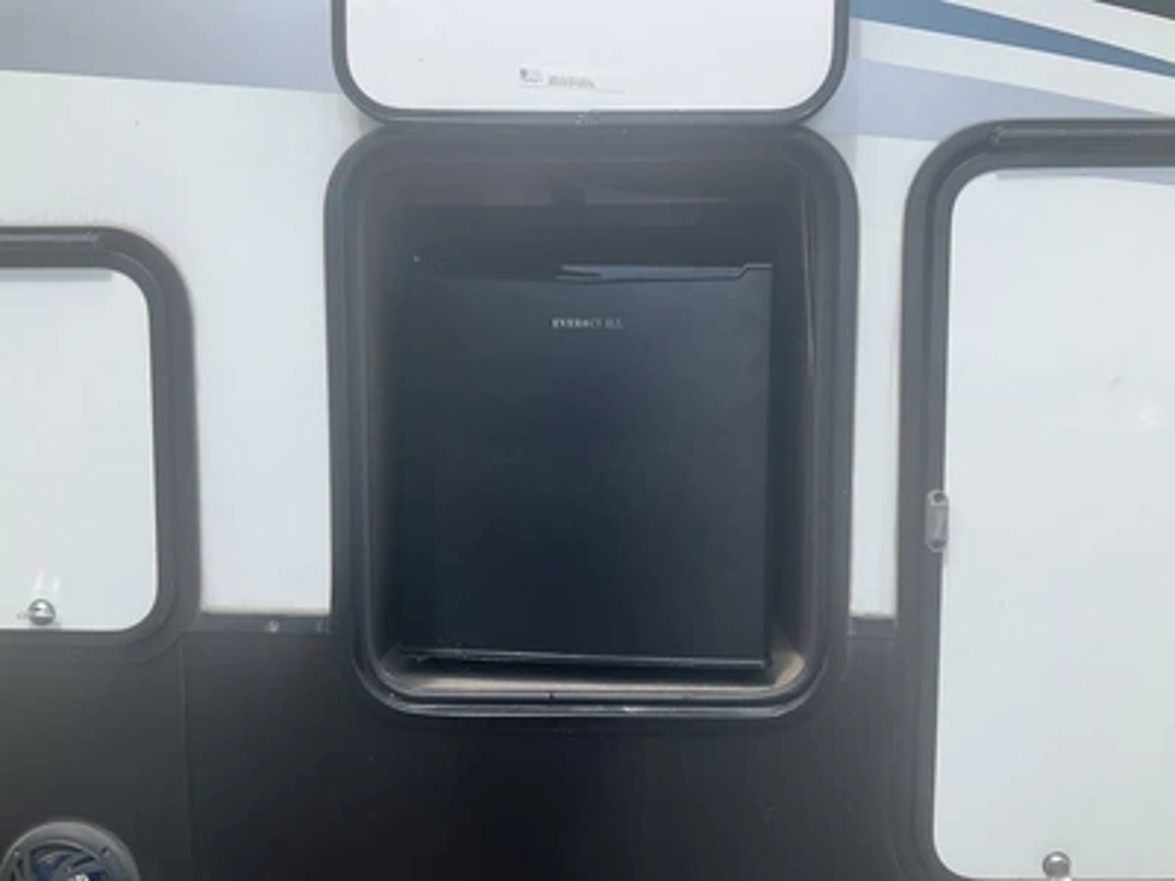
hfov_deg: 61.7
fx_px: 984
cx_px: 588
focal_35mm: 29
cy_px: 440
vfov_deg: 48.2
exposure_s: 1/1098
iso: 25
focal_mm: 3
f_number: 1.8
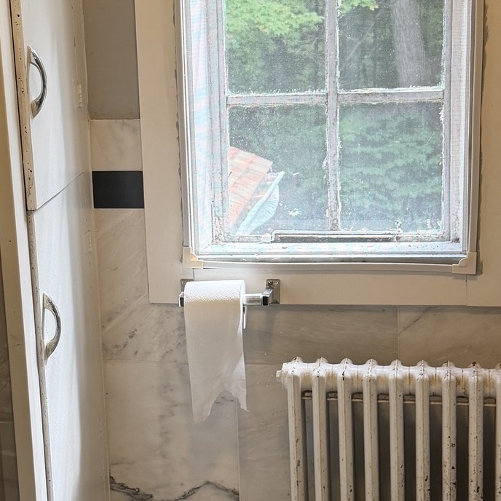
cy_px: 232
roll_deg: +2.7
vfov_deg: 24.3
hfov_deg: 24.2
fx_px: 1163
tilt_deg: -13.2
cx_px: 166
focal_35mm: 71
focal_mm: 6.76
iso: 160
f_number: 1.78
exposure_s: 1/120
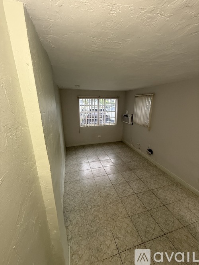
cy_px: 132
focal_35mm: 14
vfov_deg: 102.1
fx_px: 107
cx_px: 100
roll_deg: -0.4
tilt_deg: -15.7
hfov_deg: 85.7
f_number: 2.2
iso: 320
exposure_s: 1/60
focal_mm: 2.22
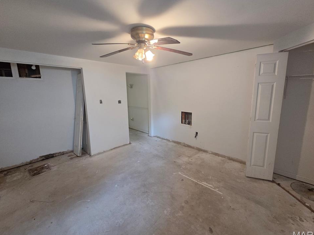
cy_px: 116
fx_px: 127
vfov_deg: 85.7
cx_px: 157
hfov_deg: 102.1
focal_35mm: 14
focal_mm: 2.2
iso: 800
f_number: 2.2
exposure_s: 1/60
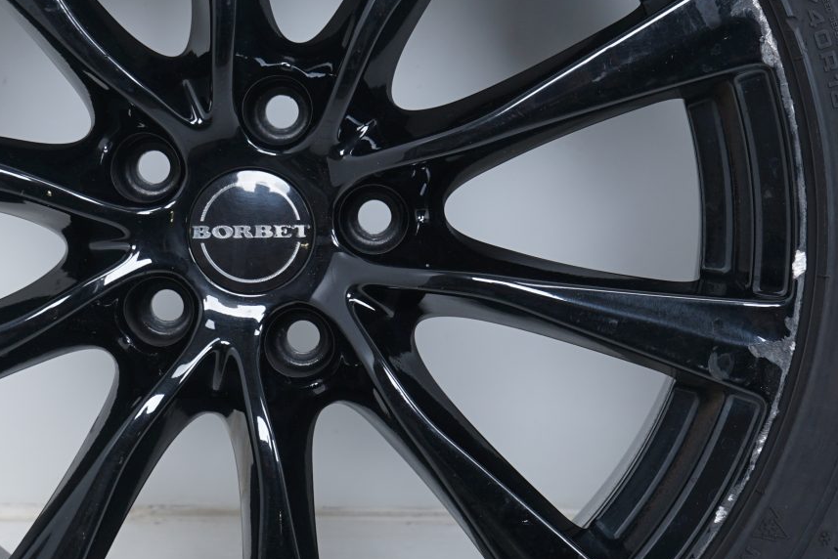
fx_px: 2398
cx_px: 370
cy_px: 228
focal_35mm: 103
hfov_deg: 19.8
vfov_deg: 13.3
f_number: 7.1
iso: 200
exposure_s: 1/125
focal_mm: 46
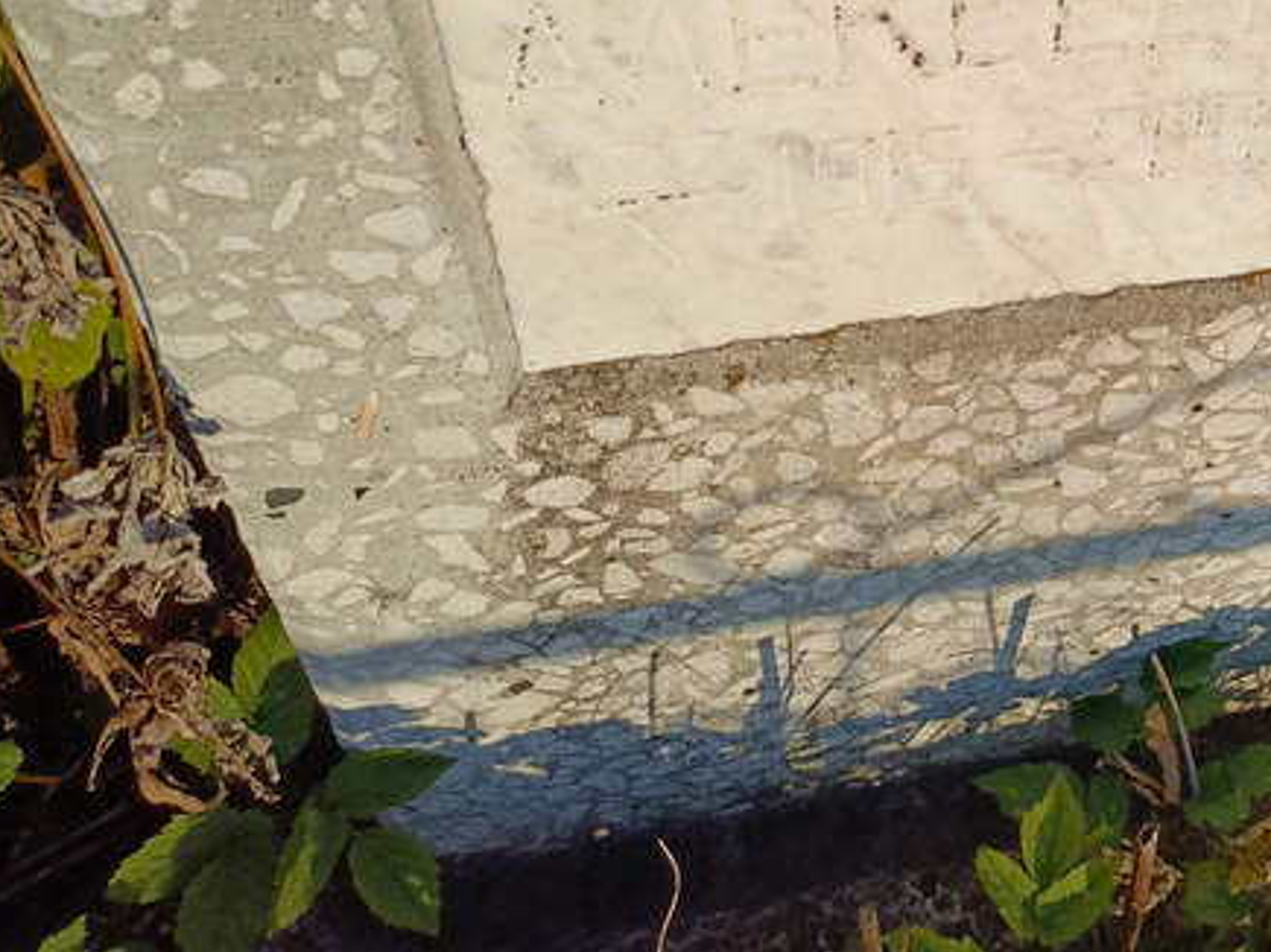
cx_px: 1090
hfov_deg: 39.0
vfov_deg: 30.2
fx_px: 1689
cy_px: 99
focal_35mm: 46
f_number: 1.69
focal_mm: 4.76
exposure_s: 1/1323
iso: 119
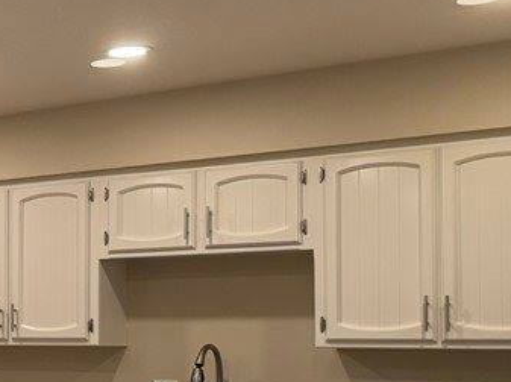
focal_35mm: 73
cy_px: 318
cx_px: -227
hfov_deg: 22.5
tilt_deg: +1.1
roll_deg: +0.2
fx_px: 1076
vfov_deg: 19.9
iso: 160
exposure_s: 1/120
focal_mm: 6.76
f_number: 1.78
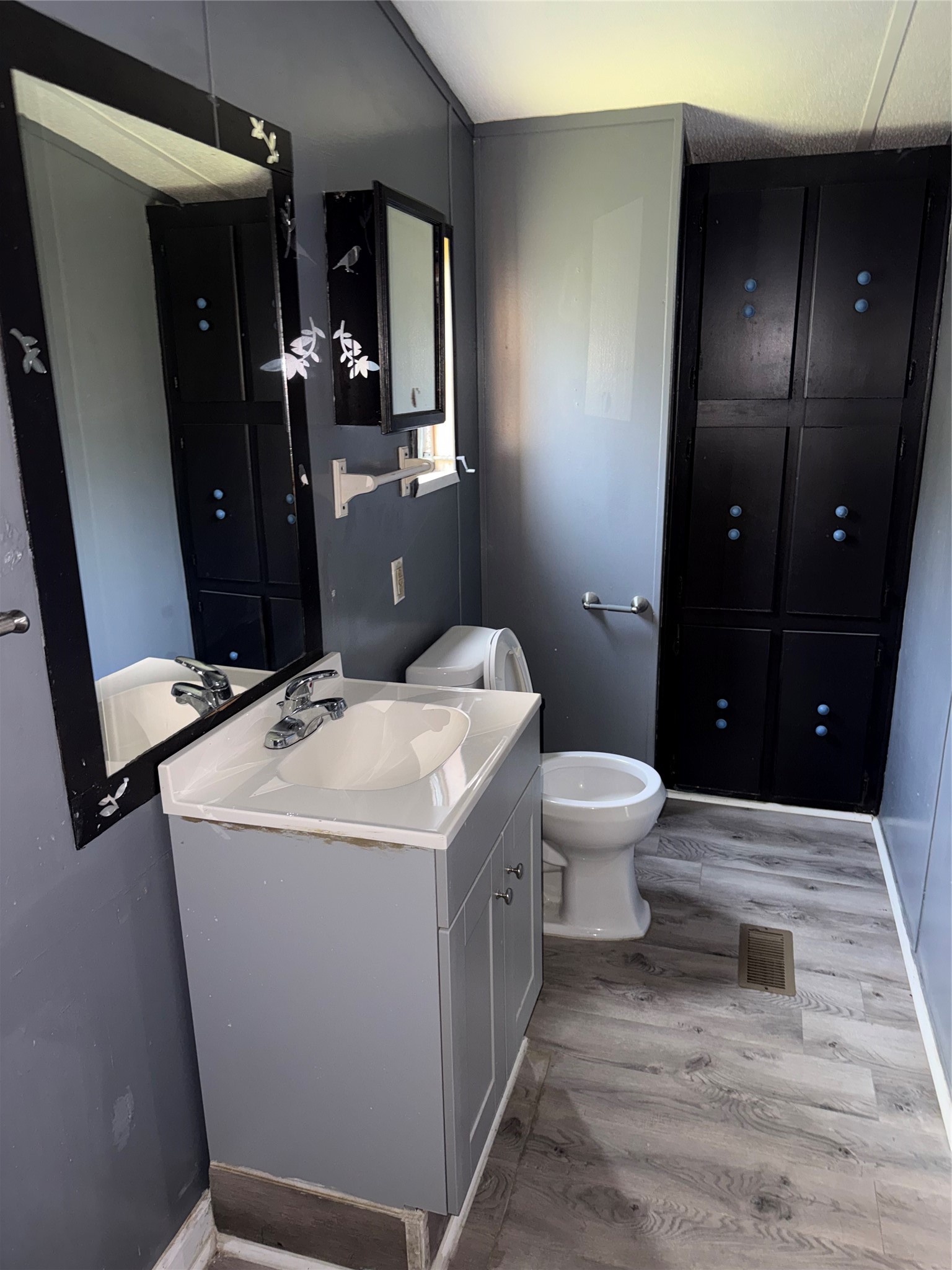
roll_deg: +0.6
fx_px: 880
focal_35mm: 24
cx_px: 476
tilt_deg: -16.4
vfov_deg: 71.6
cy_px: 635
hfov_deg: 56.8
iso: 125
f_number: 1.78
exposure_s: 1/10
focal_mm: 6.76
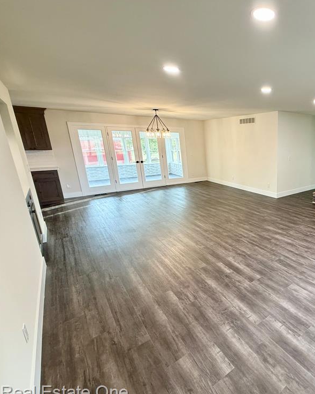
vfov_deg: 83.3
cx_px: 271
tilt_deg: -14.9
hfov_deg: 62.1
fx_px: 221
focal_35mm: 19
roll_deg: -0.3
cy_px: 199
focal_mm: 2.22
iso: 200
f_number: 2.2
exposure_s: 1/60
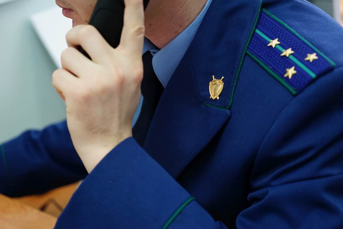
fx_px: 667
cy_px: 114
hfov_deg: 28.8
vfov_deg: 19.5
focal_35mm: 70
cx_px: 172
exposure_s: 1/60
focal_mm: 70
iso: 1250
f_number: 4
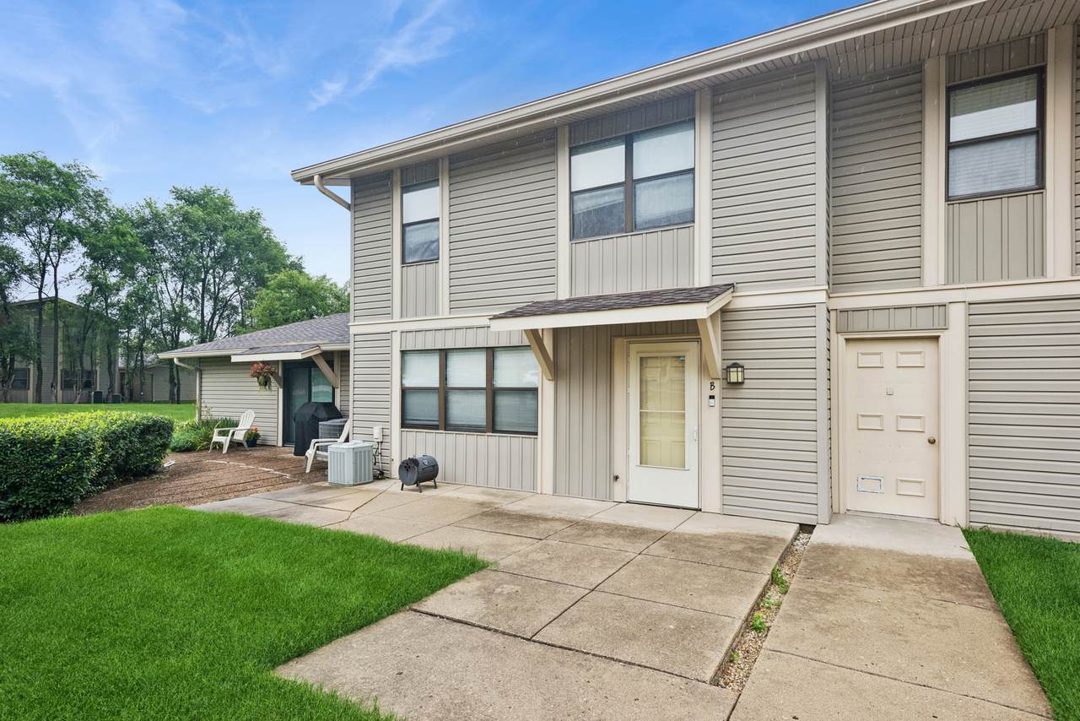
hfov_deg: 86.9
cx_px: 540
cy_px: 360
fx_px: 570
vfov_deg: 64.6
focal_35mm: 19
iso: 400
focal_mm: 19
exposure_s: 1/400
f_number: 8
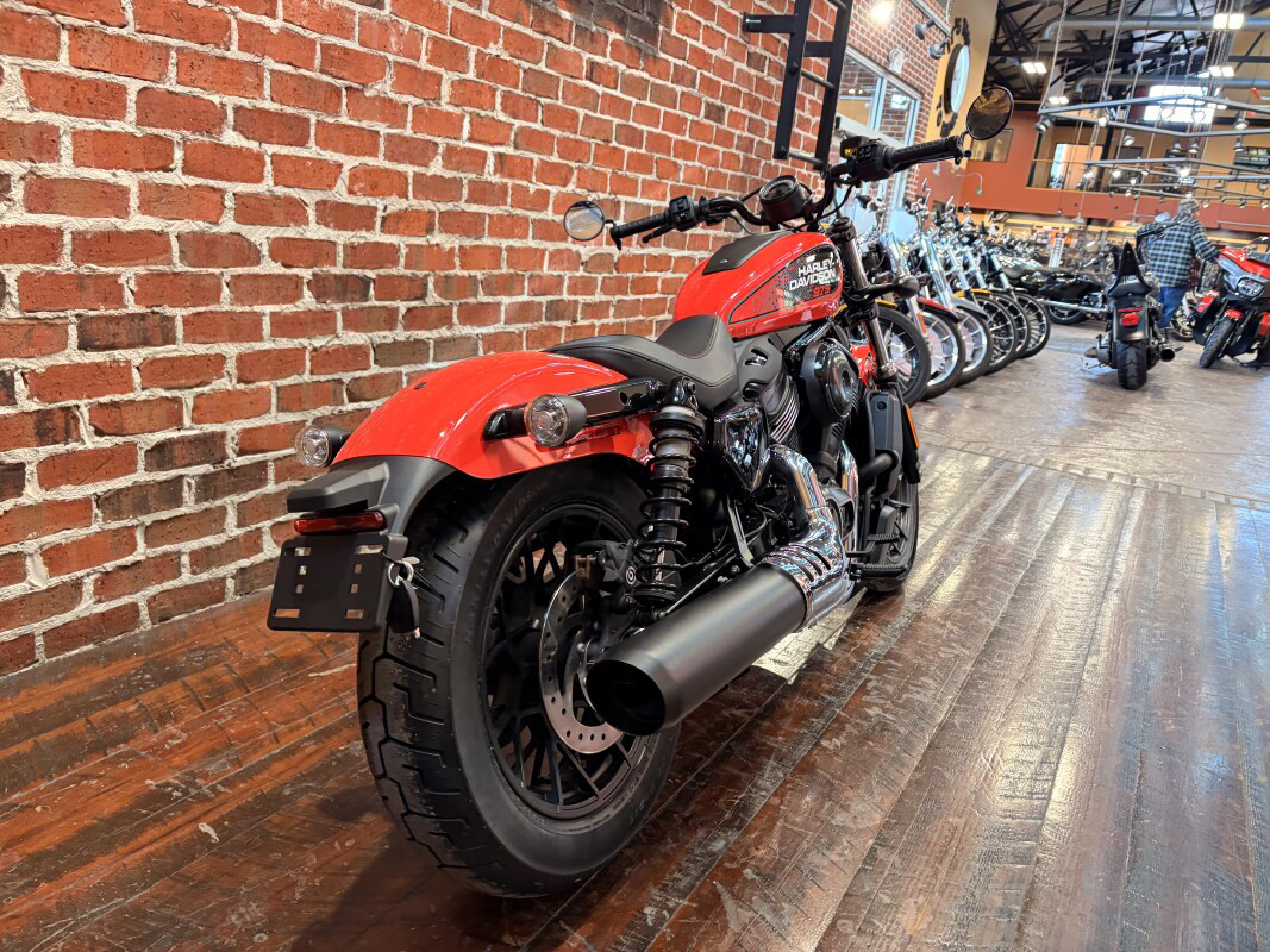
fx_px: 954
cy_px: 476
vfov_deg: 53.1
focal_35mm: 26
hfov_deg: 67.3
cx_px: 635
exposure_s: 1/60
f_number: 1.6
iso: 250
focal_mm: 5.96
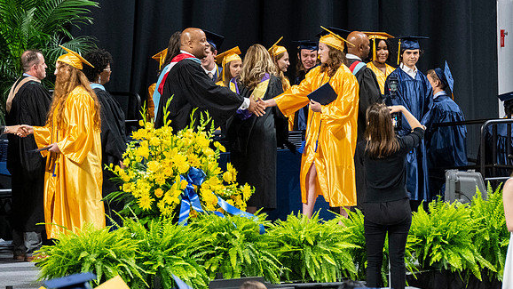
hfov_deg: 6.1
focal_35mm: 356
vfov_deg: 3.4
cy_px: 138
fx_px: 4842
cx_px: 321
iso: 2000
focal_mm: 190
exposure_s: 1/200
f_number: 4
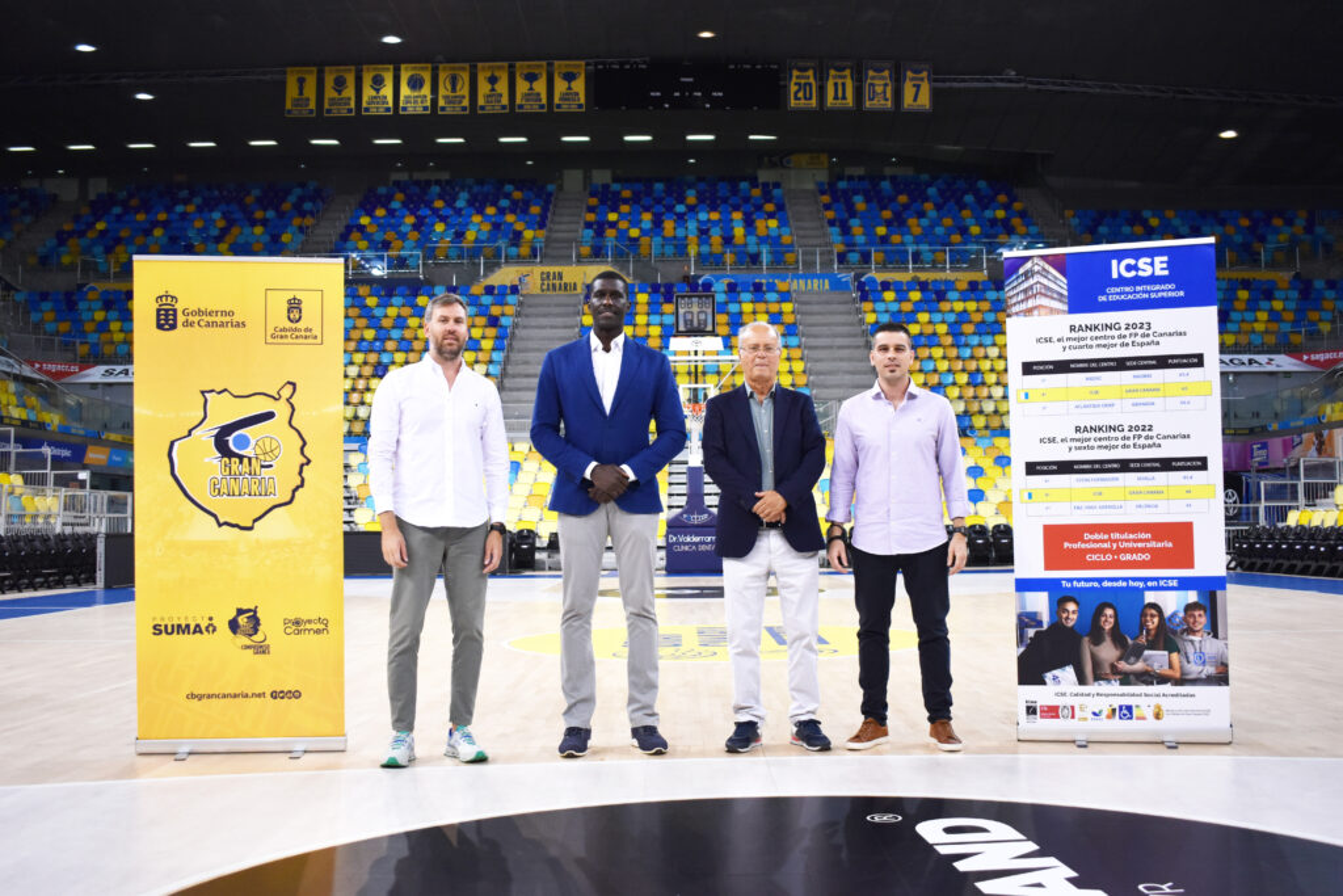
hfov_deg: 53.1
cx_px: 672
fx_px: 1343
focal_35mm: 36
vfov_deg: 36.9
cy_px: 448
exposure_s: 1/160
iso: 800
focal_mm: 24
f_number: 3.8
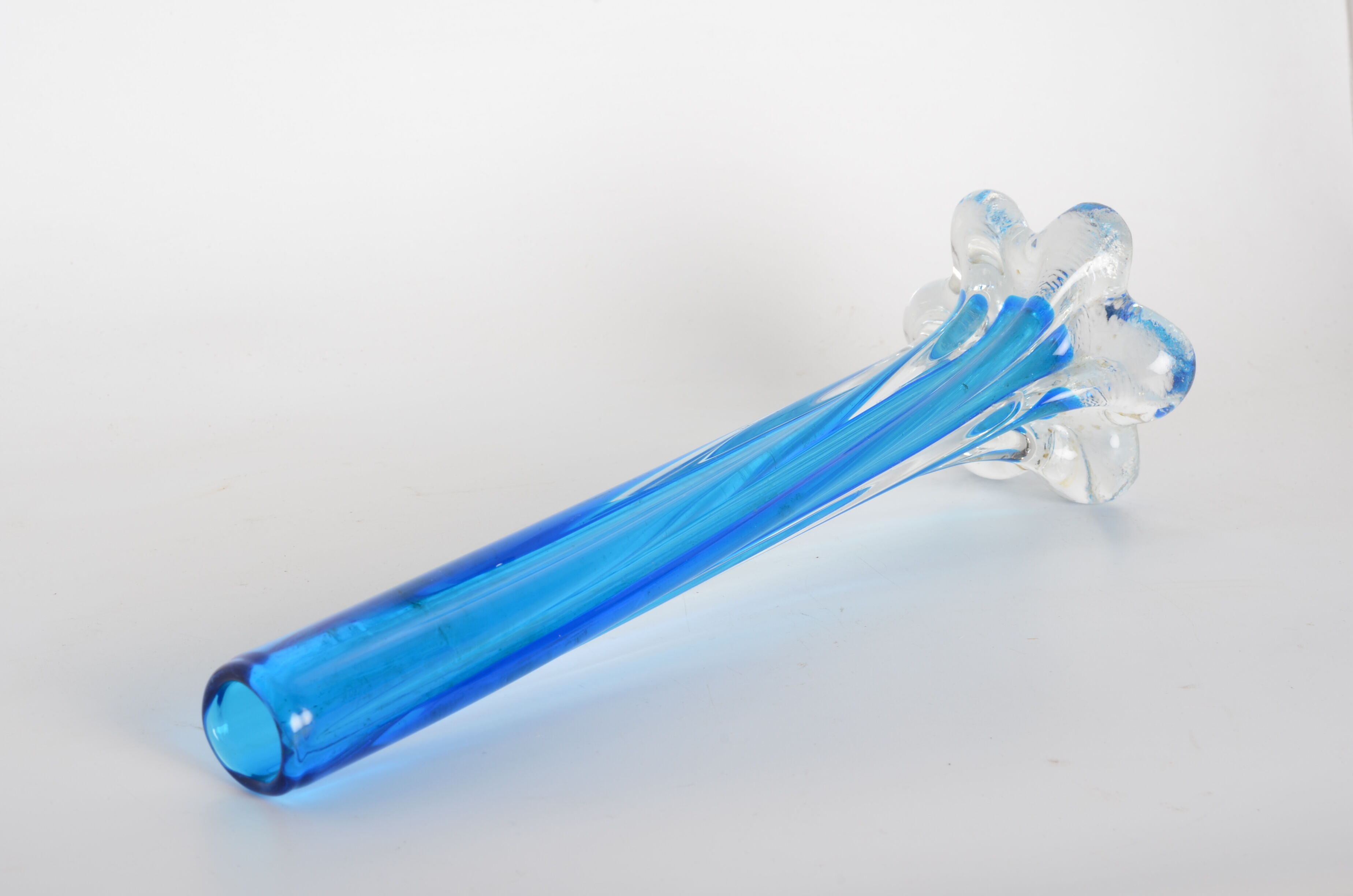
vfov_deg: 18.1
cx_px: 676
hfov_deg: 27.0
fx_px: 2813
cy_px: 448
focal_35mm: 75
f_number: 14
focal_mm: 50
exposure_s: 1/125
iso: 100
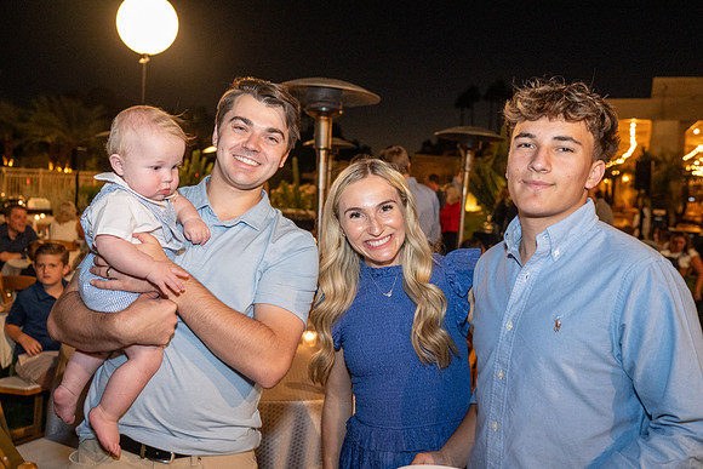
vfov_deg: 37.9
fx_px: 684
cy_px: 234
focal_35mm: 35
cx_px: 352
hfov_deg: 54.4
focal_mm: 35
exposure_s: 1/80
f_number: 4
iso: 4000
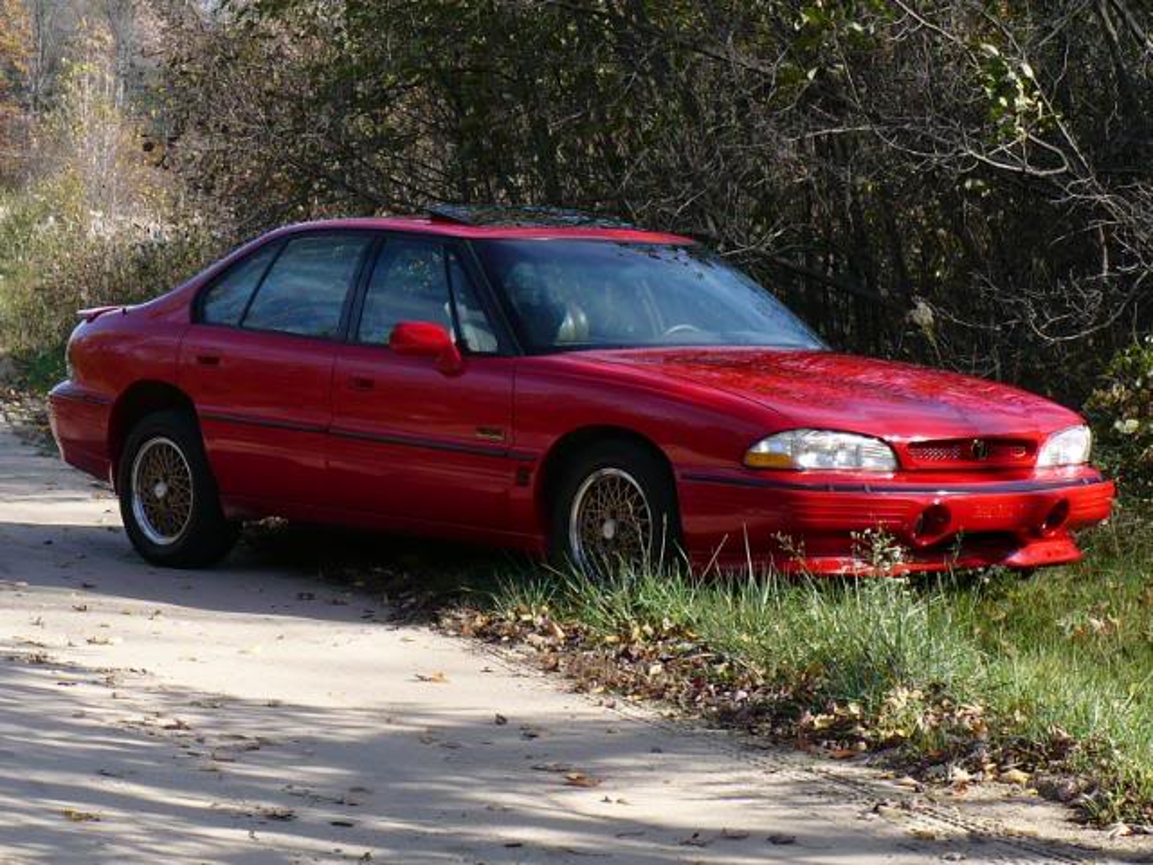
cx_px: 576
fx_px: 3864
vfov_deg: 12.8
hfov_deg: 17.0
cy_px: 432
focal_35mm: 116
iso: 100
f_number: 3.3
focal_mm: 12.9
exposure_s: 1/500
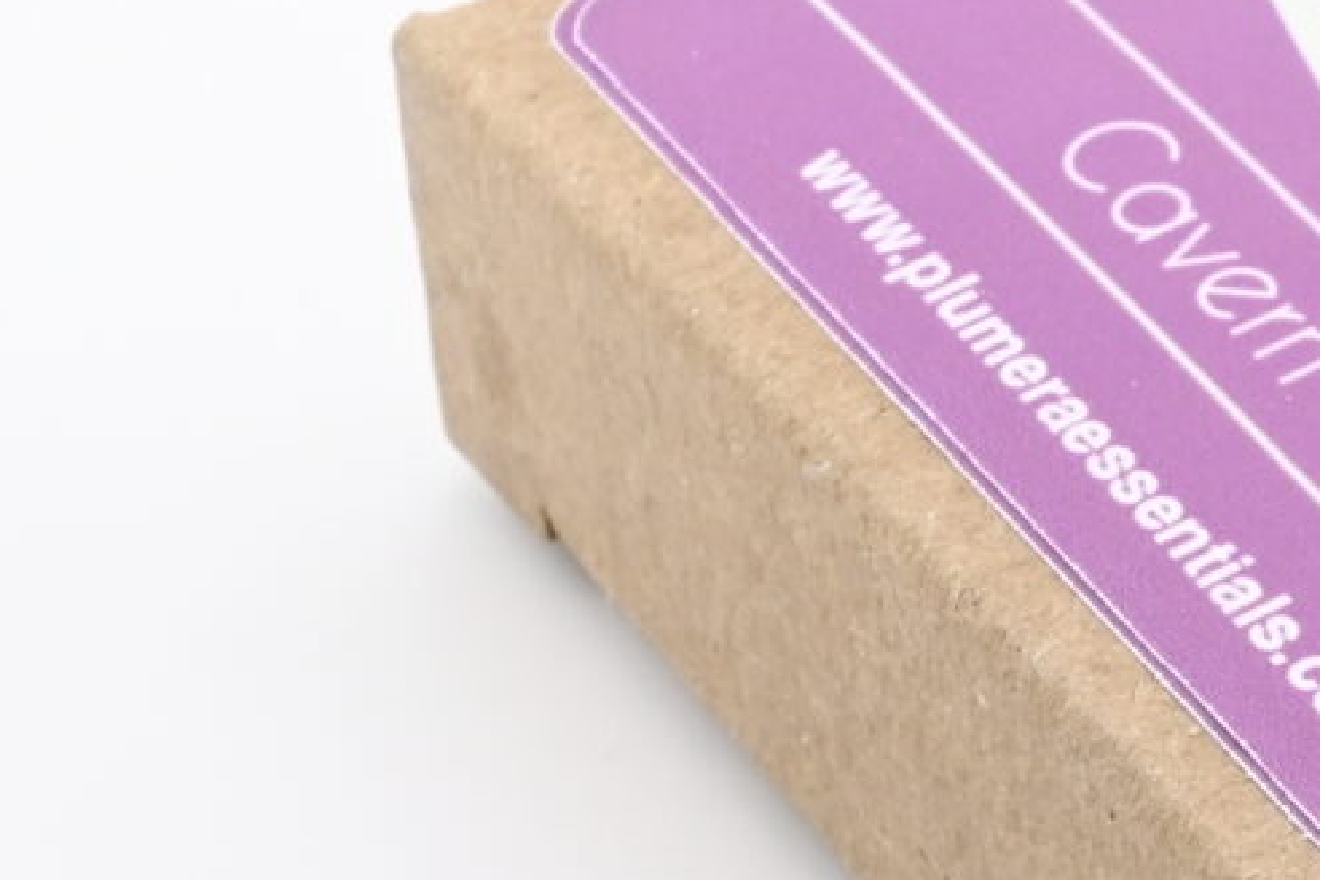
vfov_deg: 6.4
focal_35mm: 213
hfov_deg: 9.4
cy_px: 254
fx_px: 7809
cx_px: 1886
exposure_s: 1/160
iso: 1000
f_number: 20
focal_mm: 41
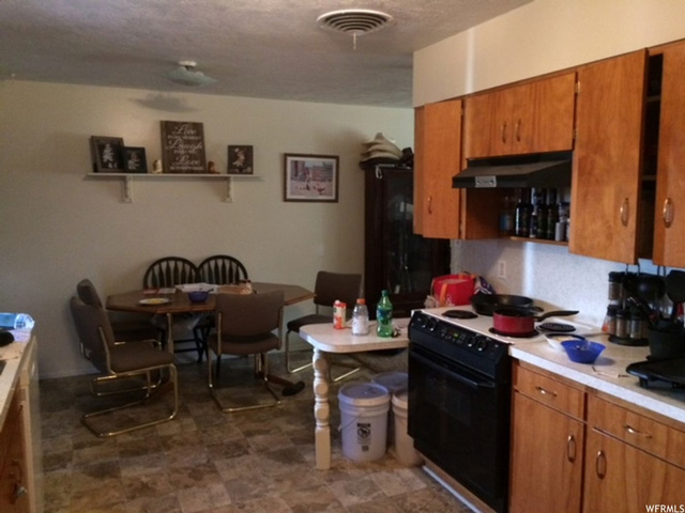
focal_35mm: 29
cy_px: 256
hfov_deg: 61.7
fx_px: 574
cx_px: 342
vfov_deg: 48.2
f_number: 2.2
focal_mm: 4.15
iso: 320
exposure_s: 1/15
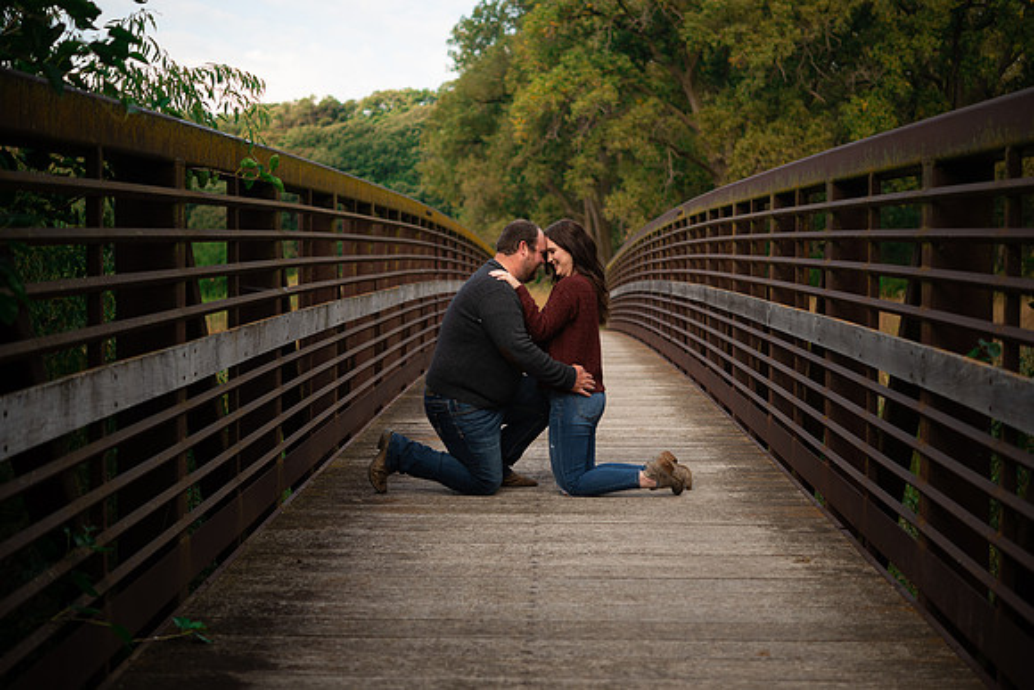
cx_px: 517
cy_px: 345
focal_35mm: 60
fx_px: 1724
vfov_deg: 22.6
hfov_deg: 33.4
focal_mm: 60
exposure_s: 1/500
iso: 100
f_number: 2.8
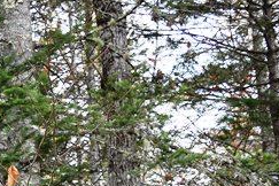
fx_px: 883
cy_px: 353
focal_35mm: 114
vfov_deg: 11.1
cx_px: -122
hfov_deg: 16.6
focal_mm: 18
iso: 400
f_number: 5.6
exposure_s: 1/125
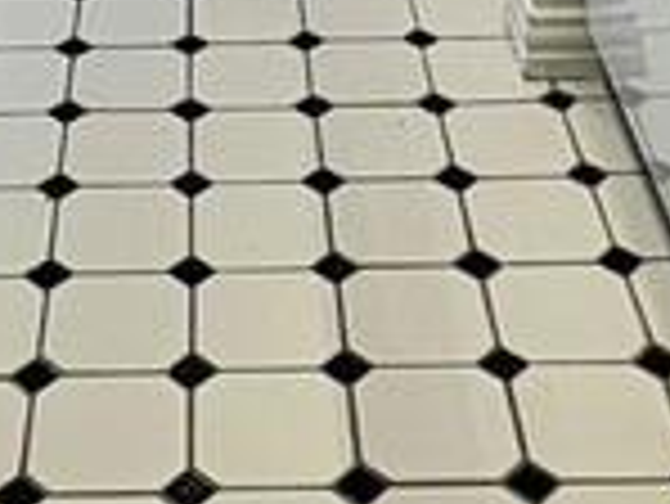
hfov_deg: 20.4
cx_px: 225
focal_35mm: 96
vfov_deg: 11.0
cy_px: -936
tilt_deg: +0.2
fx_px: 1860
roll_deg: +0.4
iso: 100
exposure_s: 1/120
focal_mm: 2.22
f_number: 2.2
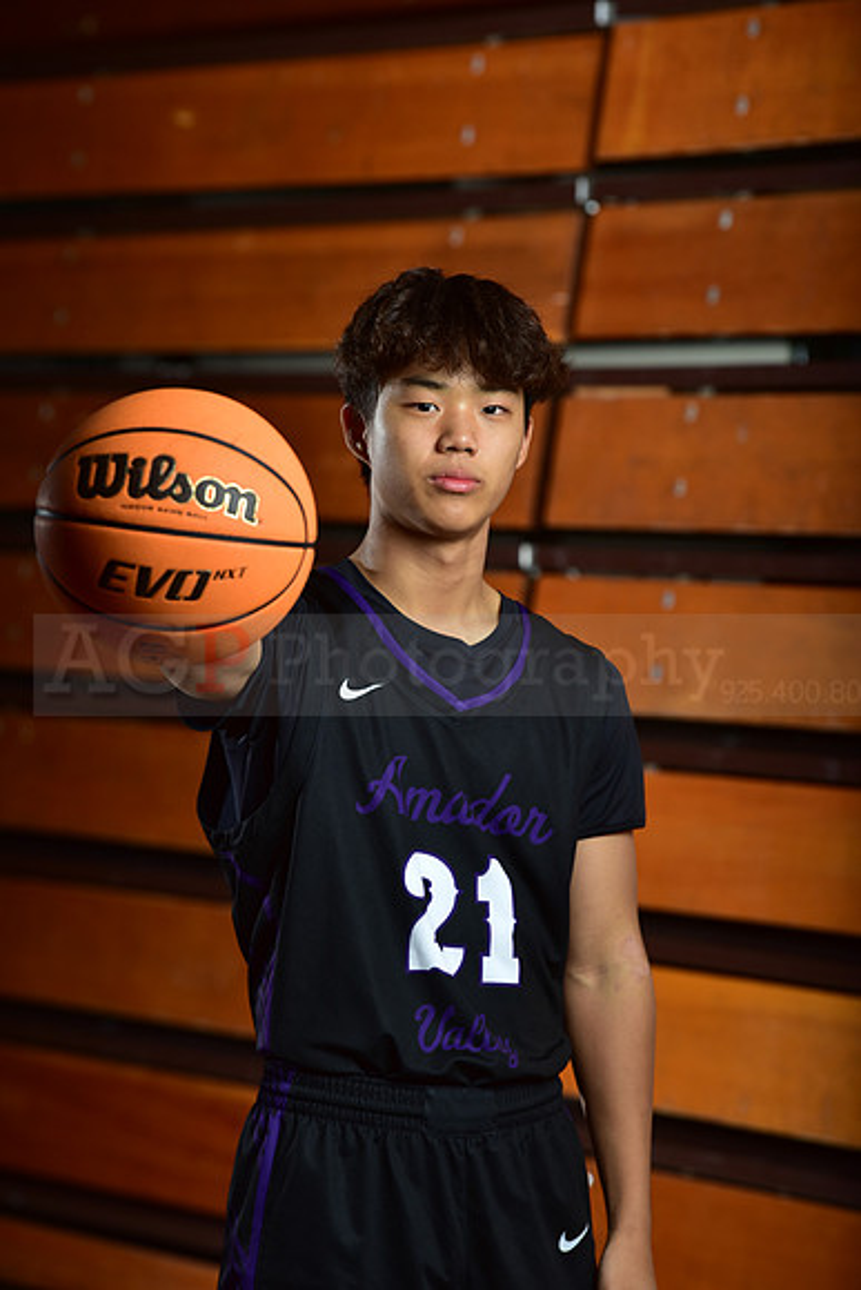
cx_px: 430
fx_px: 7170
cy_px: 645
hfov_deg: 6.9
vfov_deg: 10.3
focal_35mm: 200
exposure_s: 1/250
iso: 250
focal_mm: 200
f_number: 5
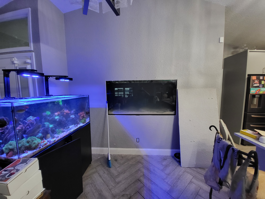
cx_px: 132
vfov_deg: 89.9
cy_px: 100
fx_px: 100
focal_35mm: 13
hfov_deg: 106.2
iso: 320
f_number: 2.2
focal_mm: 1.74
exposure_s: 1/45
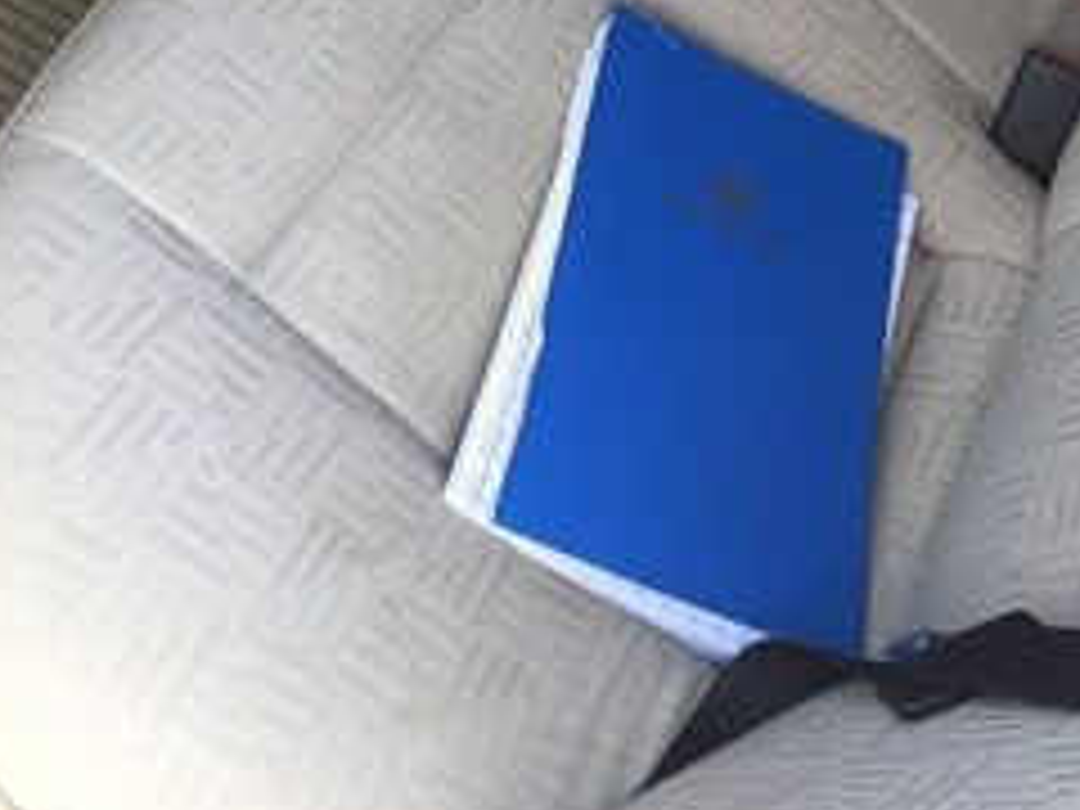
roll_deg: -28.5
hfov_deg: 31.7
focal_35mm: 60
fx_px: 1872
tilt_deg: -42.4
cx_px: 778
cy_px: -202
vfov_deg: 22.2
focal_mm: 4.15
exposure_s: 1/100
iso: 32
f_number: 2.2
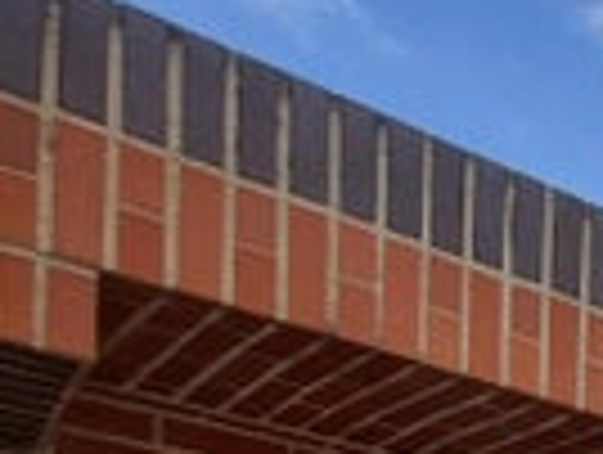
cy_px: 809
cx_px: 1152
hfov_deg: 19.9
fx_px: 1082
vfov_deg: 18.6
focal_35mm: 62
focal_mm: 1.74
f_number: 2.2
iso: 50
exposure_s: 1/1032
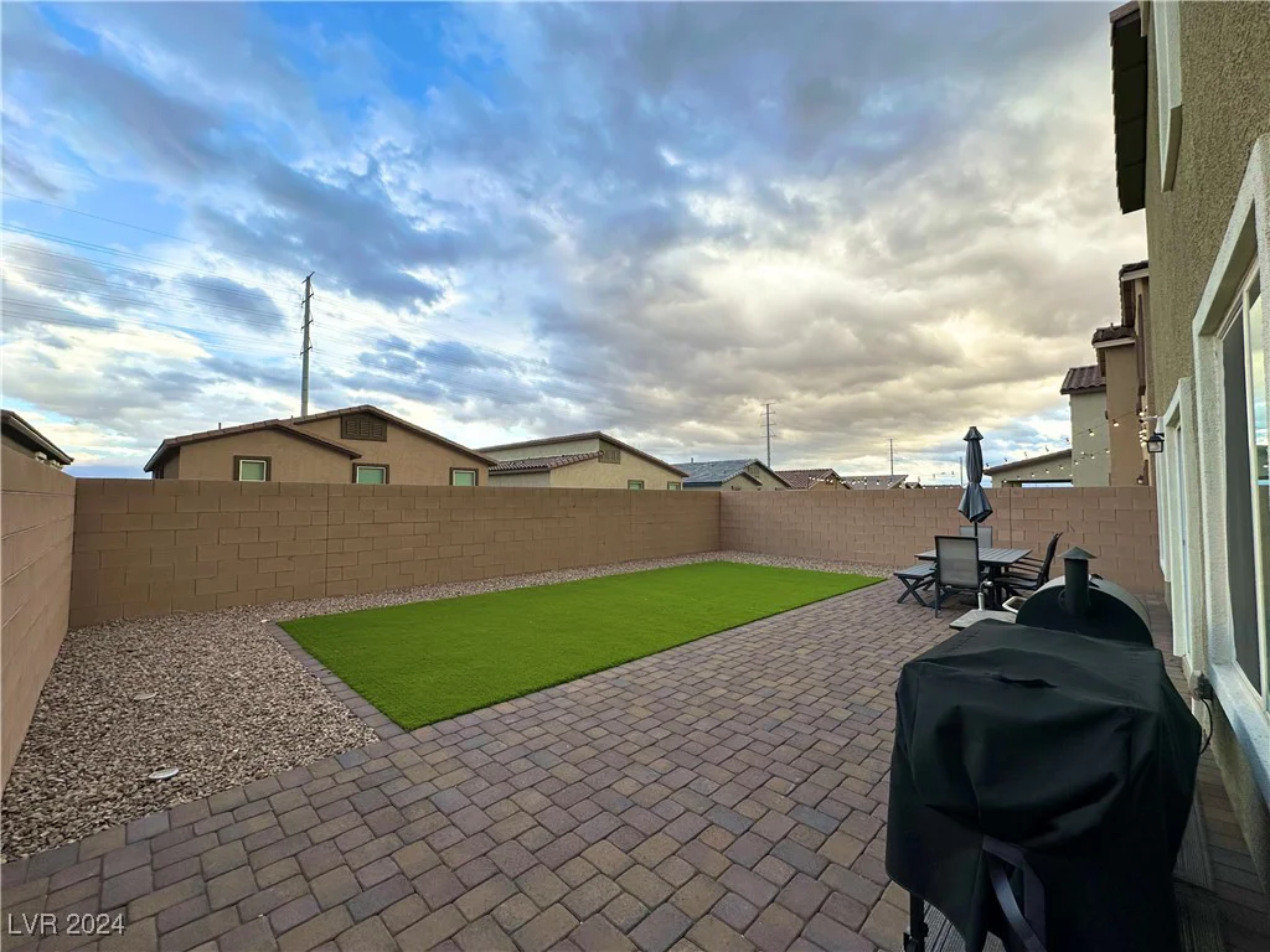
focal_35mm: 14
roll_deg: +0.0
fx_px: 514
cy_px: 476
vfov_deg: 85.7
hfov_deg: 102.1
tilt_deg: +3.1
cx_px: 635
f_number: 2.2
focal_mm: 2.22
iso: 40
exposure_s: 1/356
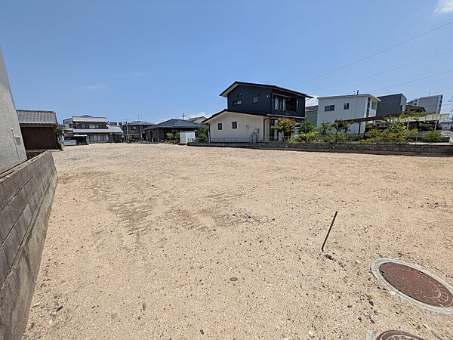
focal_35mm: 14
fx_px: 183
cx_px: 226
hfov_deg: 102.1
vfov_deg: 85.7
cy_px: 170
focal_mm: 1.83
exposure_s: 1/2237
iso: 57
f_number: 2.2
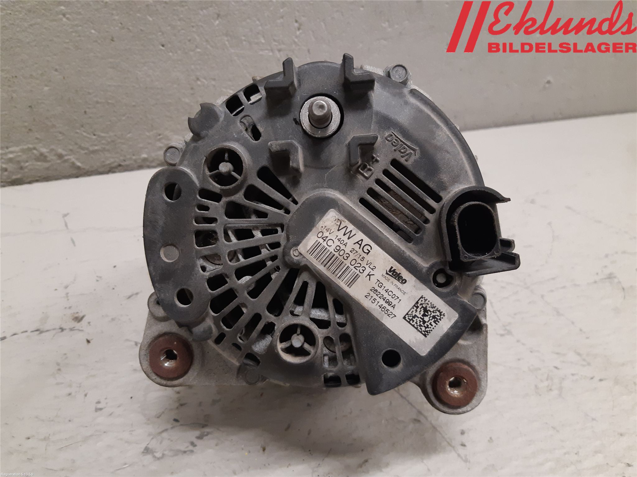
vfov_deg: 53.1
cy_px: 238
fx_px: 478
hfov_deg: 67.3
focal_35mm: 26
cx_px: 318
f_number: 1.7
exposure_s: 1/50
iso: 200
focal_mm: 3.93
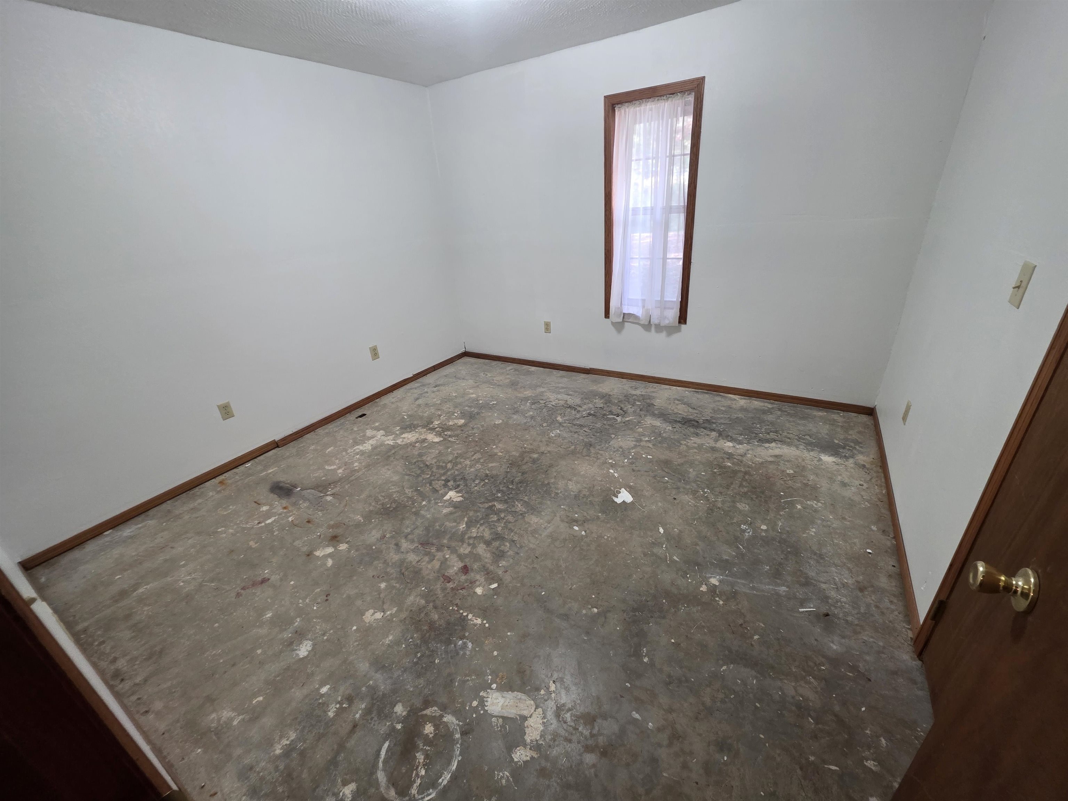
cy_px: 400
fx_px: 401
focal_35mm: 13
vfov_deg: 89.9
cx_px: 534
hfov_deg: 106.2
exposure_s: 1/60
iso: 250
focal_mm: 2.2
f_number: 1.9
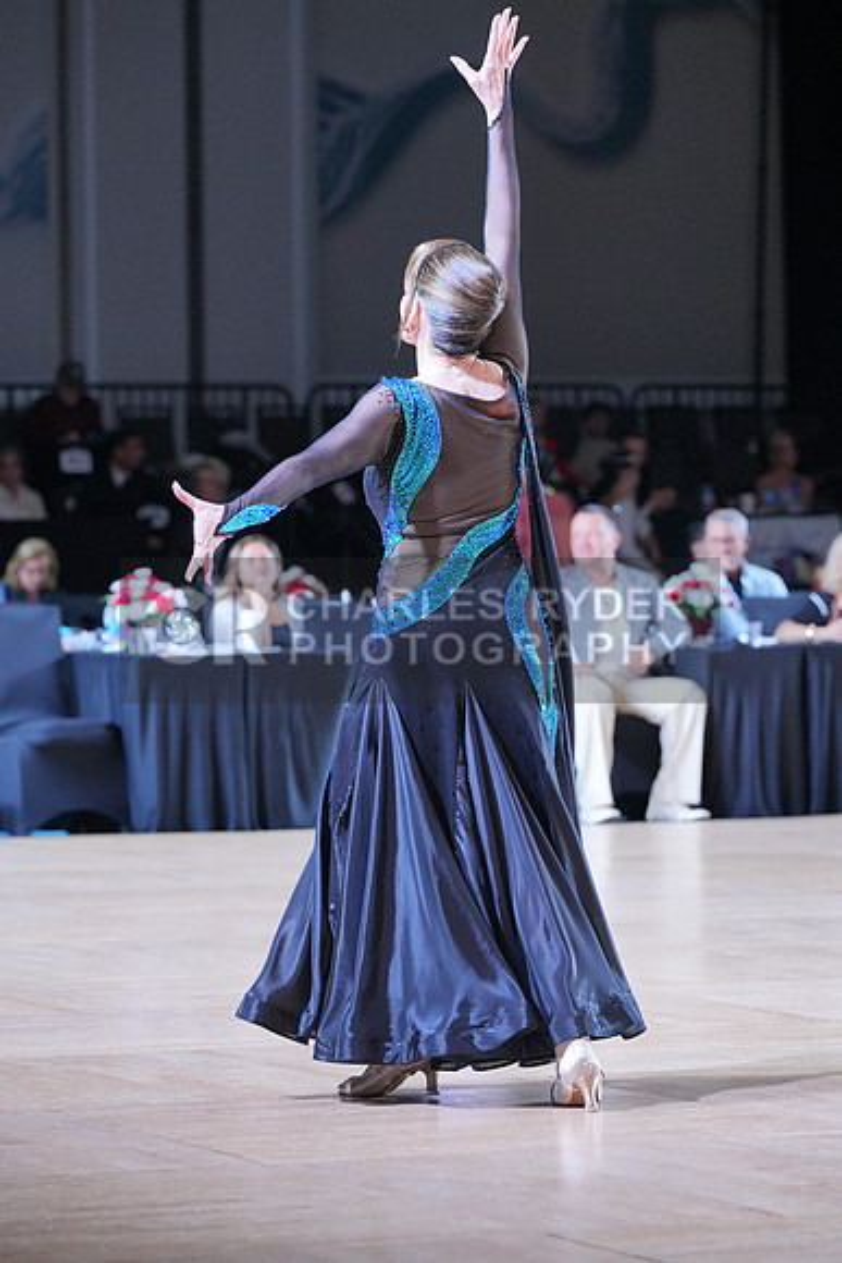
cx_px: 421
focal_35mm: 164
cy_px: 632
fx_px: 5750
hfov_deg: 8.4
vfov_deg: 12.5
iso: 4000
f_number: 5.6
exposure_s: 1/400
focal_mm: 164
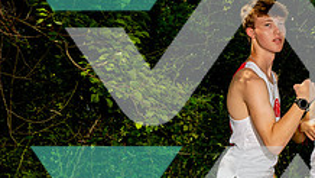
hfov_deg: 18.3
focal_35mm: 110
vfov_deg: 10.8
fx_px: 919
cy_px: 224
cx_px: 388
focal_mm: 35
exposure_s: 1/320
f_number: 7.1
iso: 250
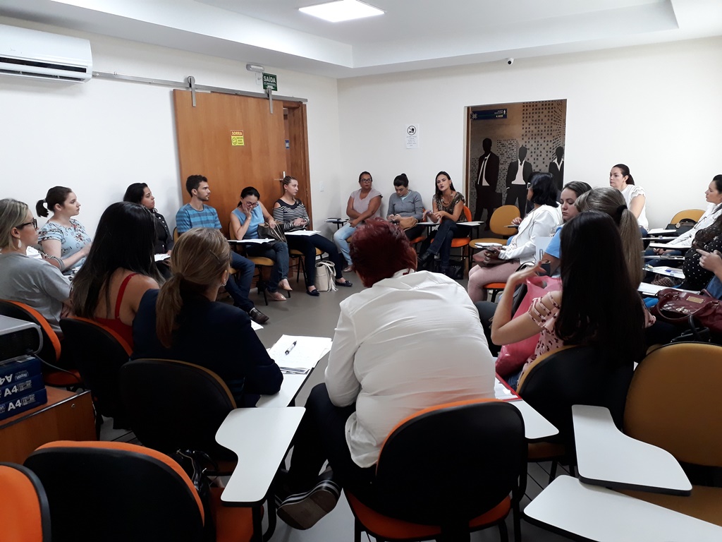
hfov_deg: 65.3
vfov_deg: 51.4
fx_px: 563
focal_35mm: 27
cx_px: 361
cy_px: 271
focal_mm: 3.6
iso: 160
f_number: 1.9
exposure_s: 1/30
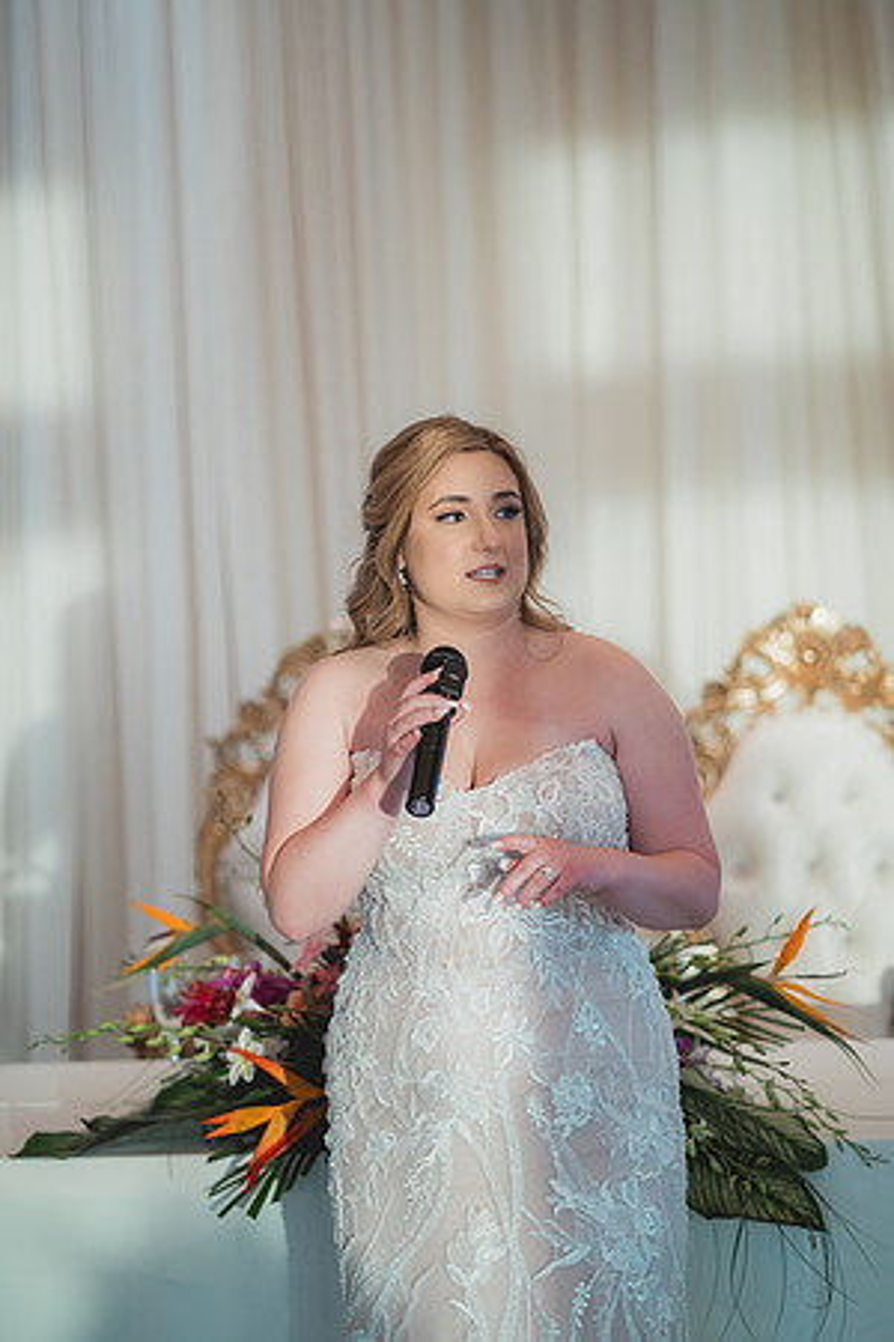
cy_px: 671
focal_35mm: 85
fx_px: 3166
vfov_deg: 23.9
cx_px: 447
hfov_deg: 16.1
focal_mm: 85
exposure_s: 1/800
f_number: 2
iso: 1250
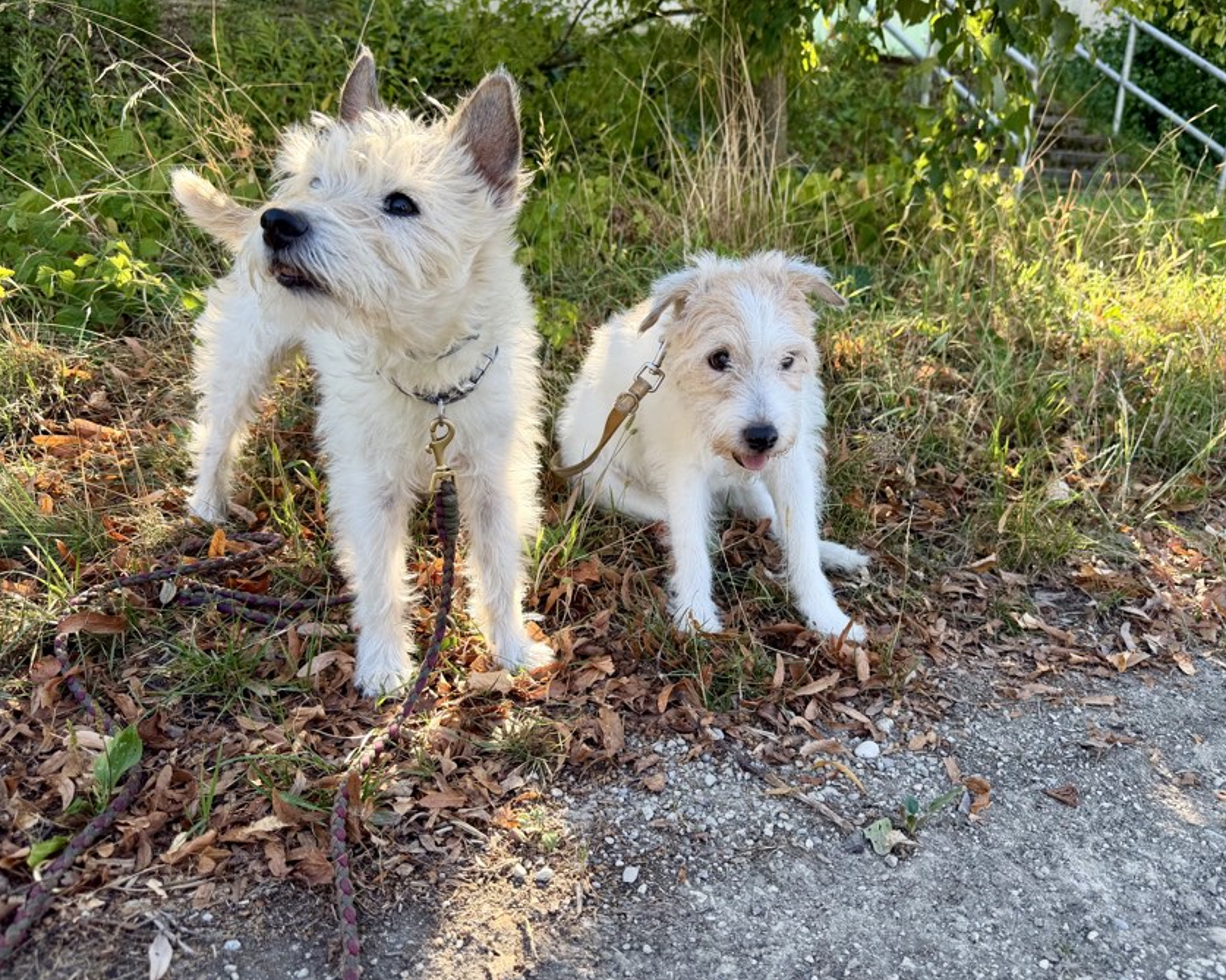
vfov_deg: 51.4
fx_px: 1016
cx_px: 653
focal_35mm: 28
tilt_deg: -17.0
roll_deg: -3.1
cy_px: 448
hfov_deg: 62.2
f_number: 1.78
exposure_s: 1/397
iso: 80
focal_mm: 6.76
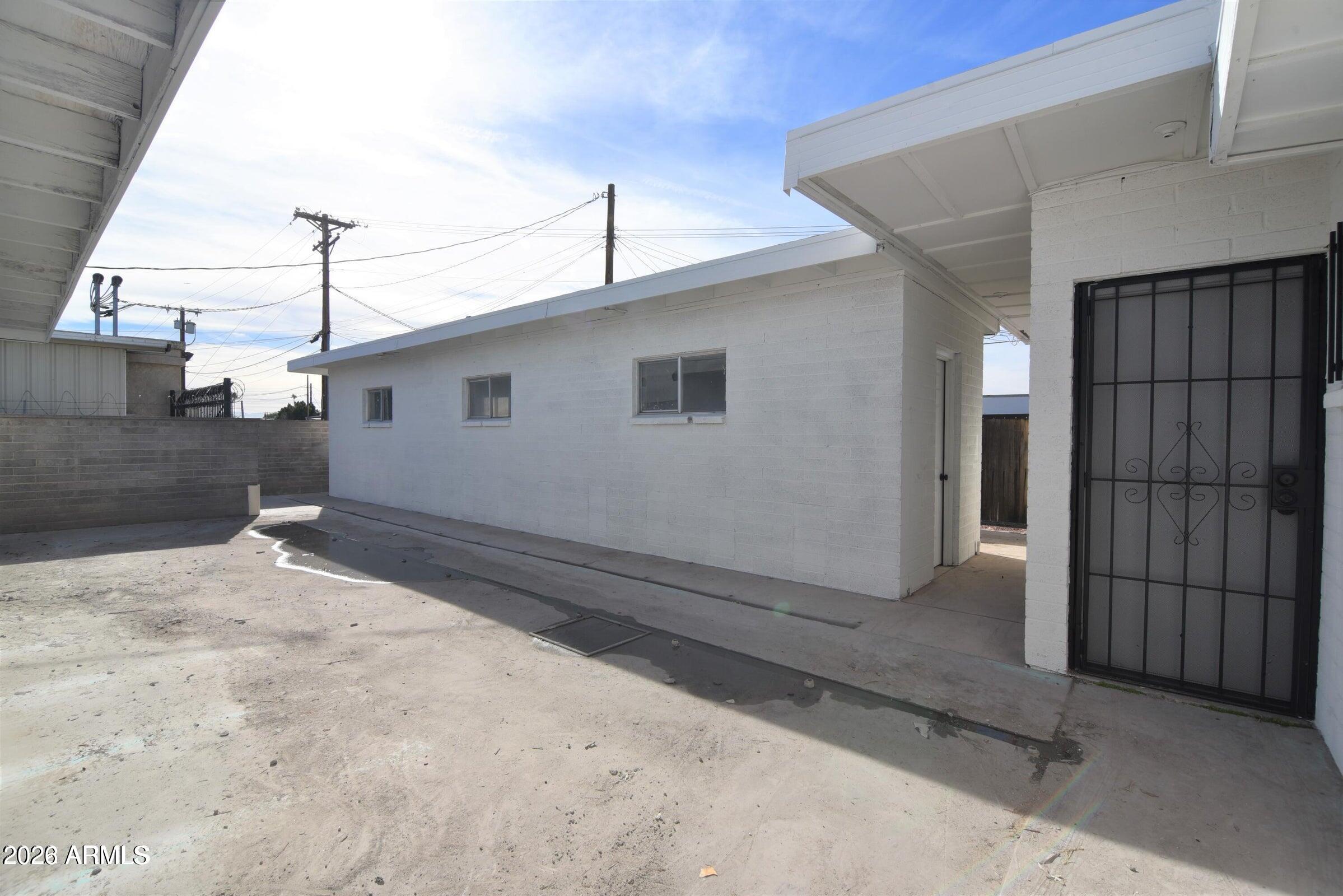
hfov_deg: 96.7
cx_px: 672
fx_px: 597
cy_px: 448
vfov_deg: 73.8
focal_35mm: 16
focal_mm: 16
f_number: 11
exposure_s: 1/500
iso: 200
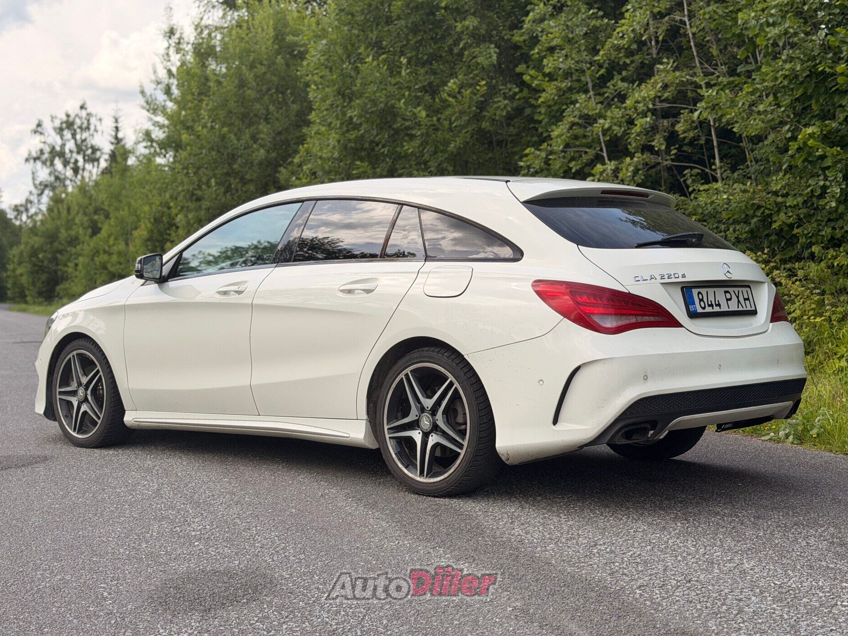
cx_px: 411
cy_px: 317
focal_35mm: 50
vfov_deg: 29.1
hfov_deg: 38.2
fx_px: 1225
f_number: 1.78
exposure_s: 1/3096
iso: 80
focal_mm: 6.76
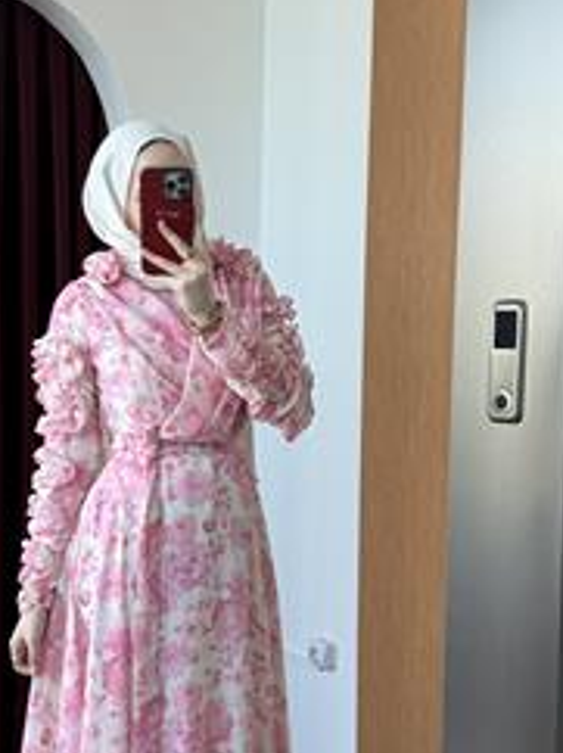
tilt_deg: -19.3
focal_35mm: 41
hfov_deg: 34.5
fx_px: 891
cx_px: 162
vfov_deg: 44.9
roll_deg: -1.2
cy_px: 524
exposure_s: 1/121
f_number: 1.78
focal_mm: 6.76
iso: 100
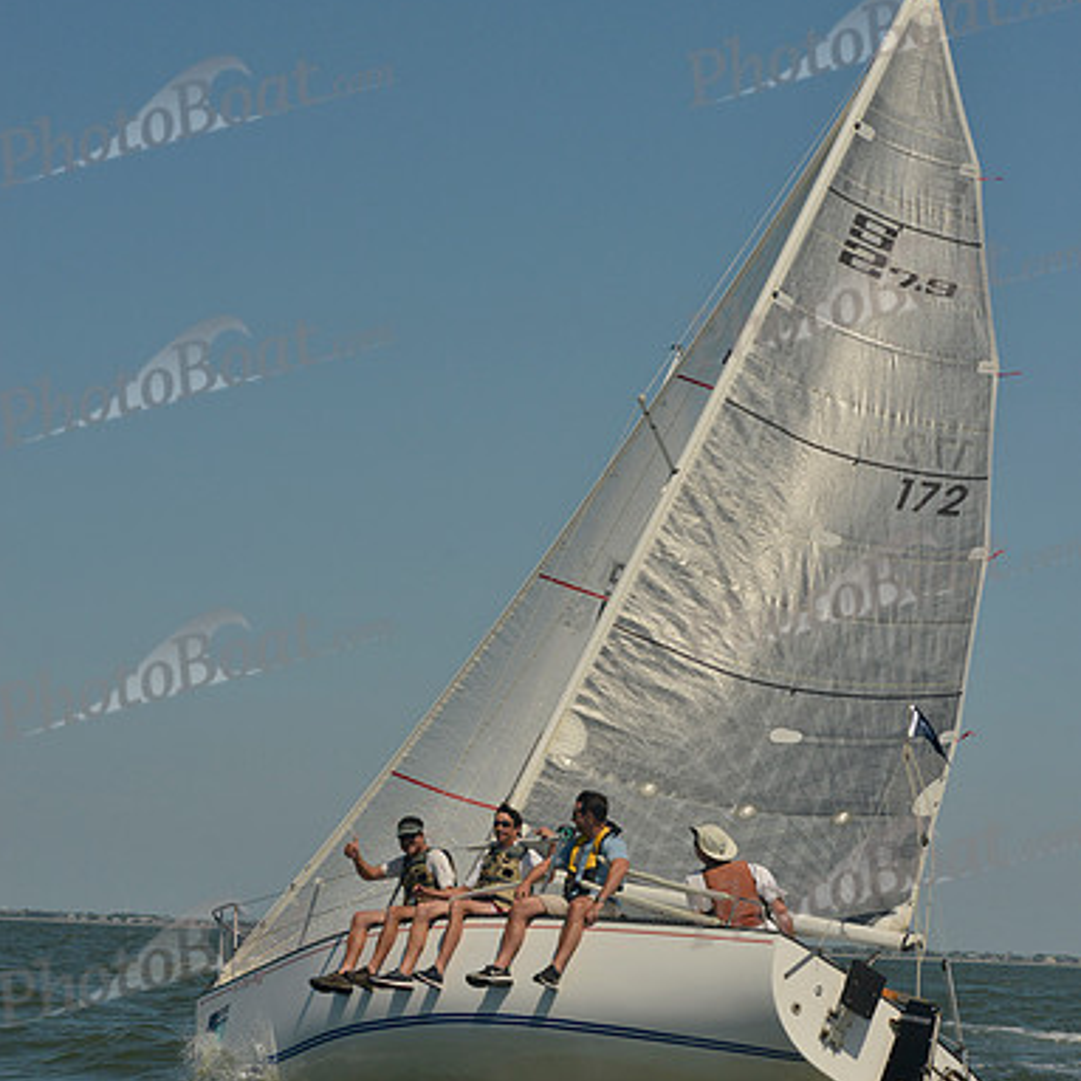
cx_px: 540
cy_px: 483
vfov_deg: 19.3
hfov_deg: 19.3
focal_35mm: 90
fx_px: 3180
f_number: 10
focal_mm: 70
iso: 280
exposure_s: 1/1000
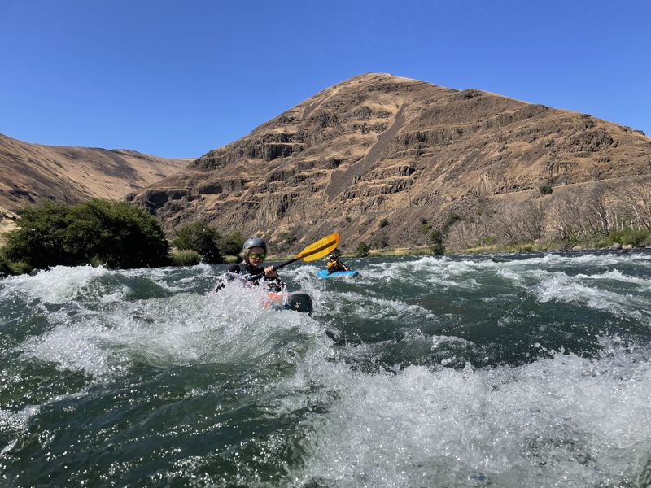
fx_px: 489
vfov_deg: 53.1
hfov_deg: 67.3
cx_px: 326
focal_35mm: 26
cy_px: 244
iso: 32
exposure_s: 1/2882
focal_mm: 4.2
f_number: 1.6
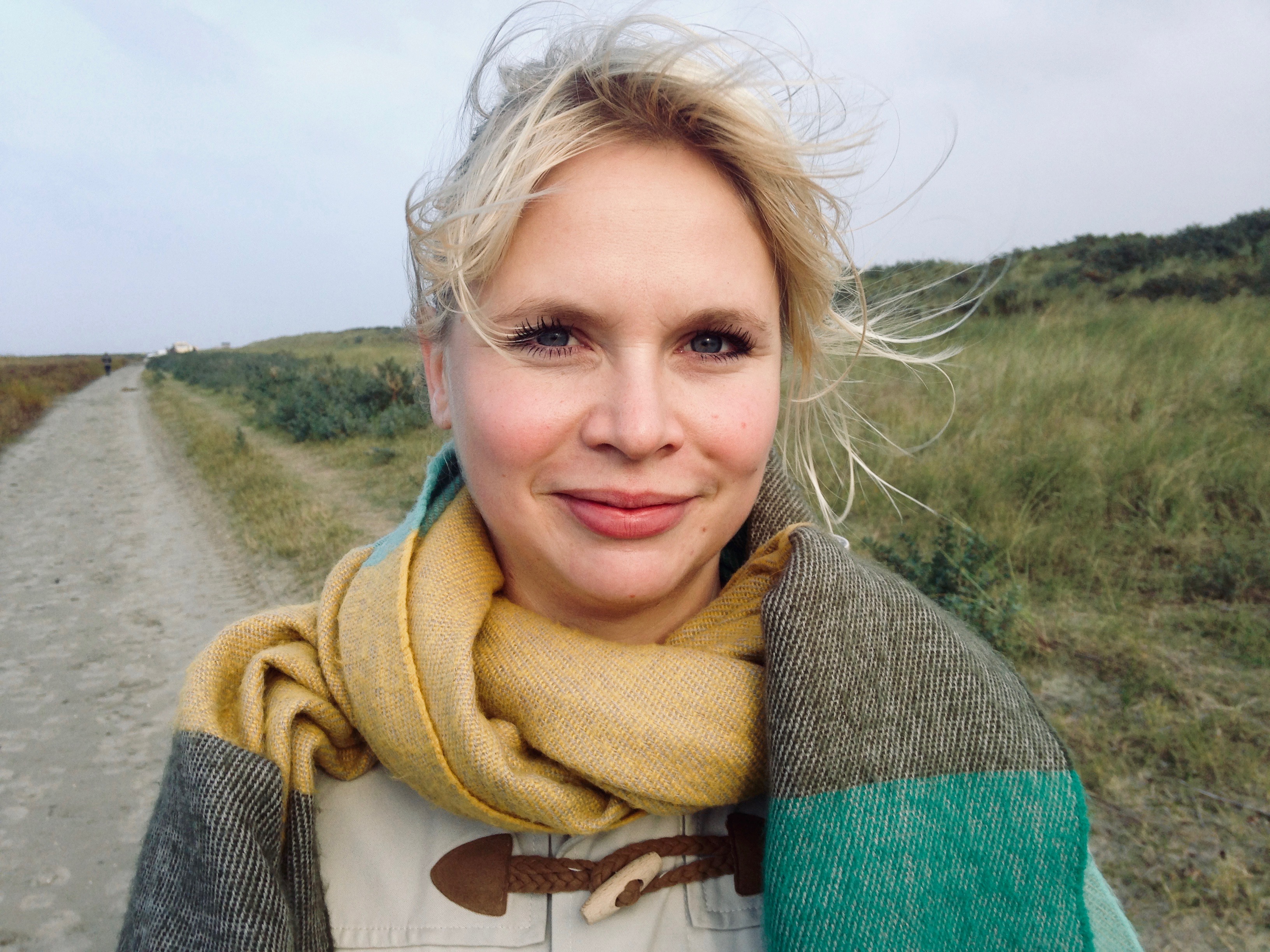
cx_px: 635
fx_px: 1211
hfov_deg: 55.4
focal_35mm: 33
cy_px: 476
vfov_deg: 42.9
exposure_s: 1/420
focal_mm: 4.12
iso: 50
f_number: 2.4
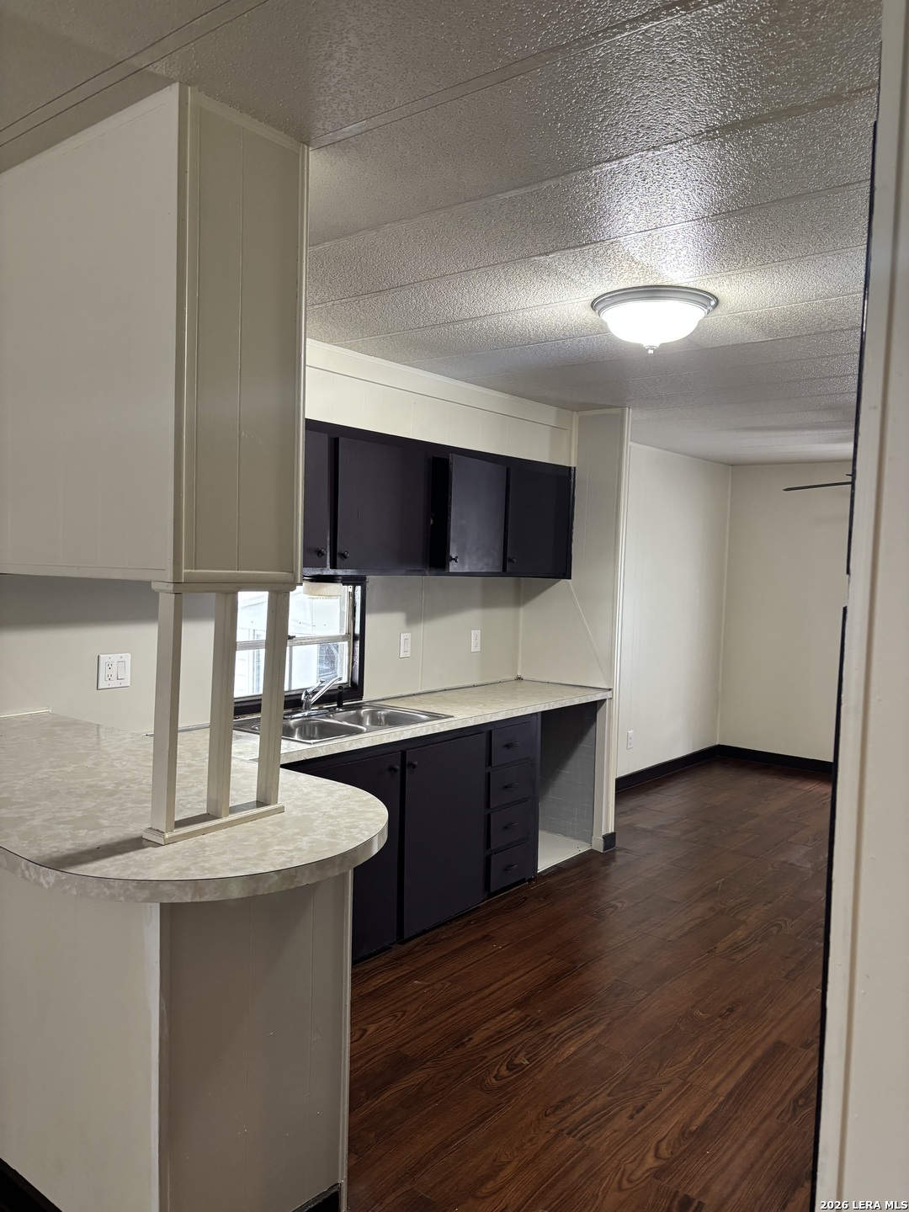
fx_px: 910
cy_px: 606
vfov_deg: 67.3
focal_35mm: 26
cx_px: 454
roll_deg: -2.8
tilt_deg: -2.4
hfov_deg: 53.1
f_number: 1.6
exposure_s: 1/60
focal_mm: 5.96
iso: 200
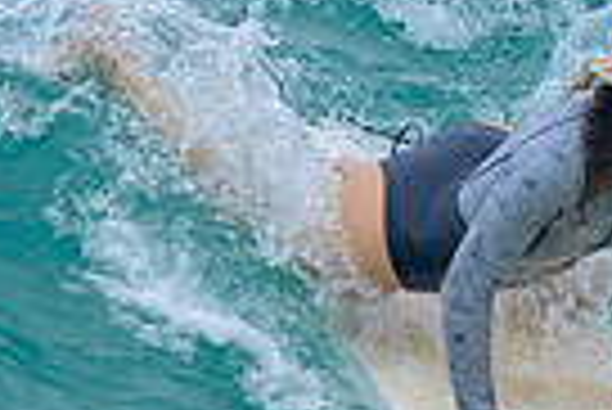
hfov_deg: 0.5
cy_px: 521
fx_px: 75747
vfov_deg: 0.3
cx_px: 463
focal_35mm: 4451
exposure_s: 1/2000
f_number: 6.3
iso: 450
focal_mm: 800
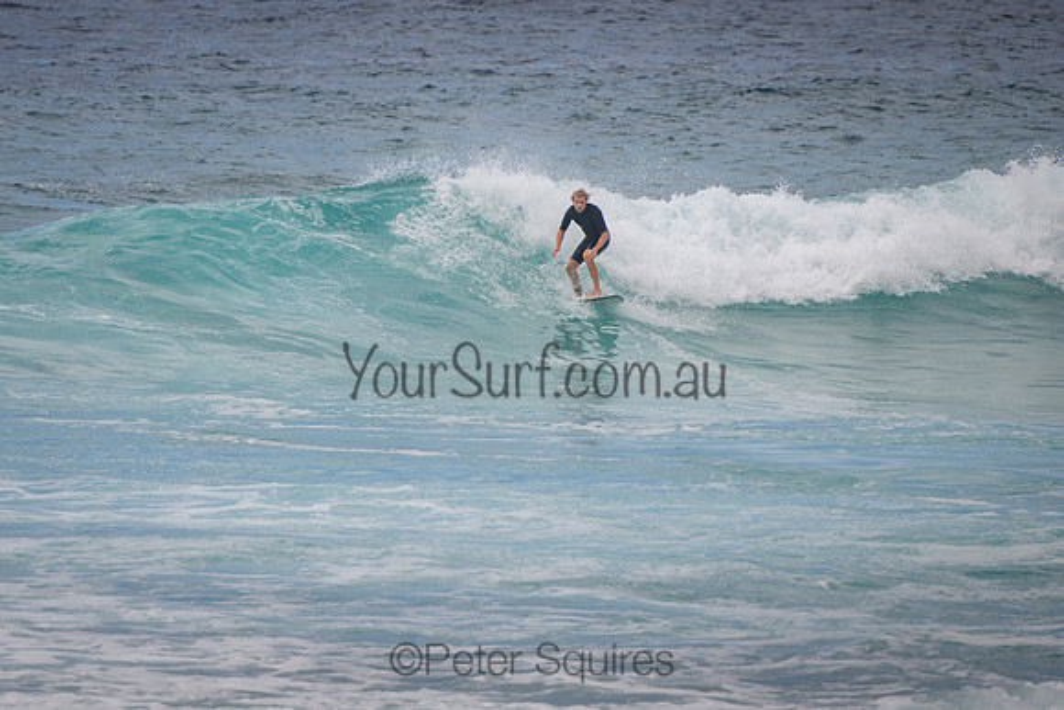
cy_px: 256
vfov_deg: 2.5
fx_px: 16239
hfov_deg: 3.8
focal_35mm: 549
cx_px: 434
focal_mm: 400
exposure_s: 1/2000
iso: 220
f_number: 5.6
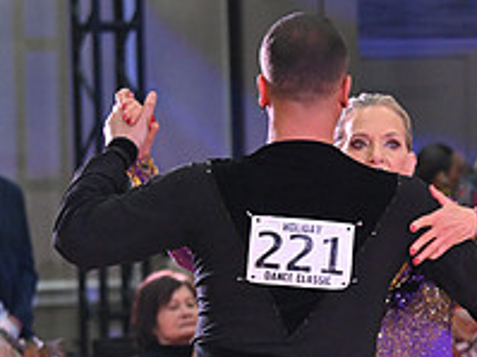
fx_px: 4641
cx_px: 236
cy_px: 496
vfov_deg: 4.4
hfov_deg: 5.9
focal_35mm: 337
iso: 3200
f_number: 4
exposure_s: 1/400
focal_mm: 120
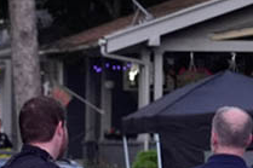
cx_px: -163
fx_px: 4396
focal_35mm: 626
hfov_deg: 3.3
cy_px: 268
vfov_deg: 2.2
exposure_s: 1/125
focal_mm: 109
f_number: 4.5
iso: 3200
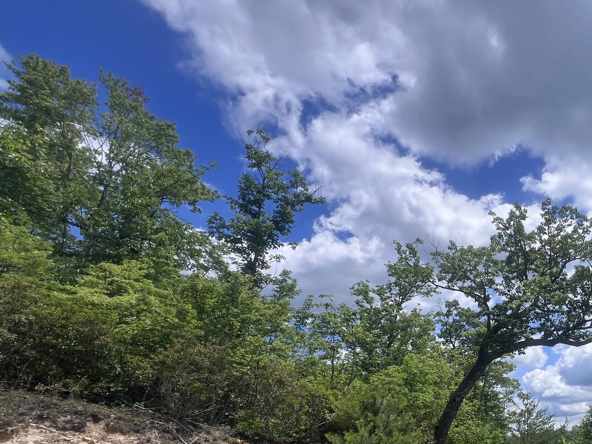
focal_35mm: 24
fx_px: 410
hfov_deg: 60.7
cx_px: 531
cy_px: 347
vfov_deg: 53.5
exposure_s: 1/1946
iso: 32
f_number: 1.8
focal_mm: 1.57
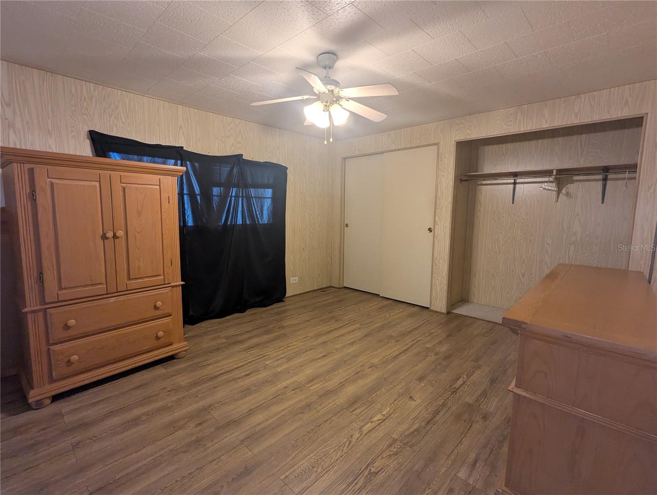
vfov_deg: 78.2
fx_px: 304
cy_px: 248
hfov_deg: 94.4
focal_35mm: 16
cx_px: 328
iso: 206
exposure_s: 1/60
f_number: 2.2
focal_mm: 2.35
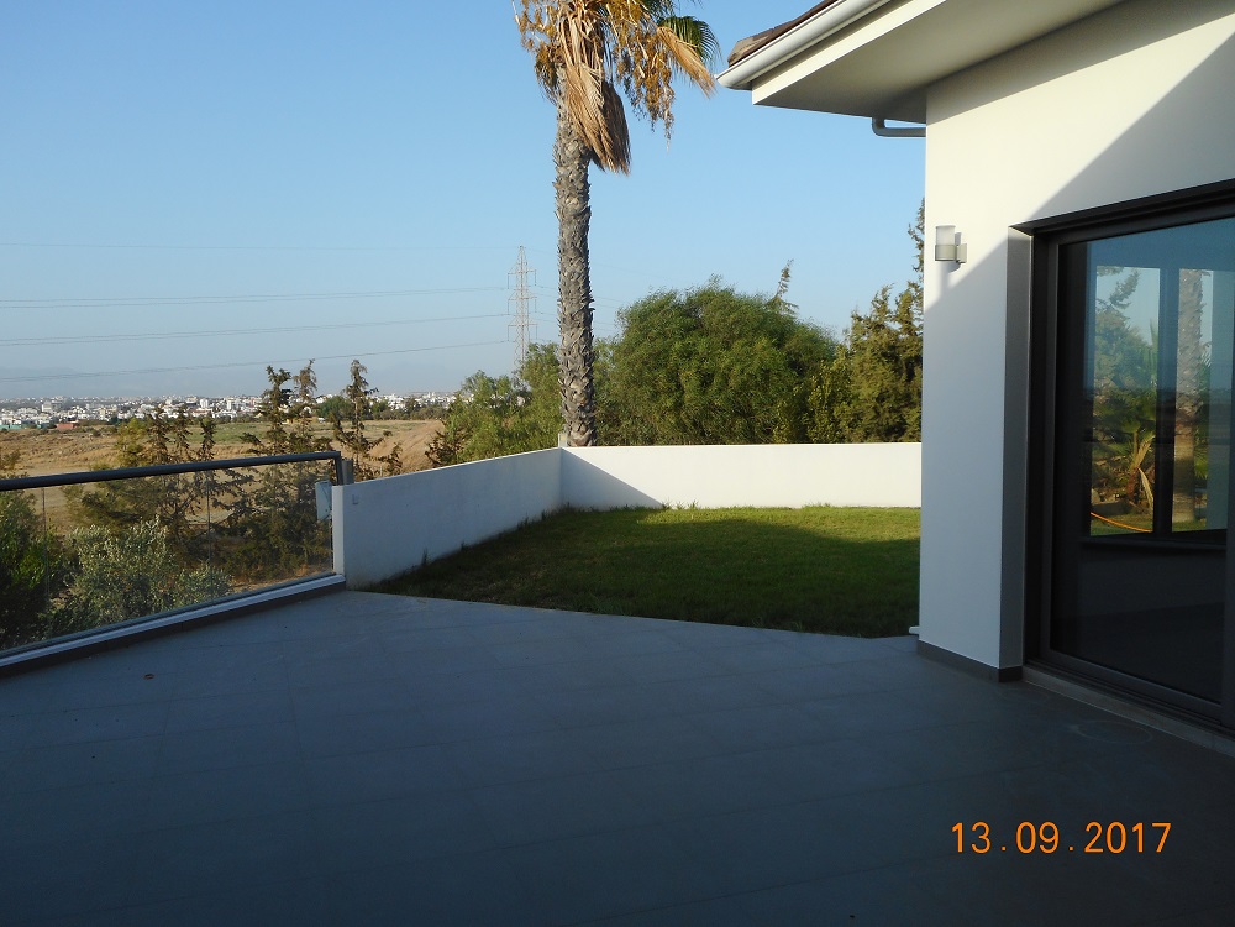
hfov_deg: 61.7
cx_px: 618
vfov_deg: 48.2
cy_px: 464
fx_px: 1035
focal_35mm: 29
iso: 80
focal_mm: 5.2
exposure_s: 1/500
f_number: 4
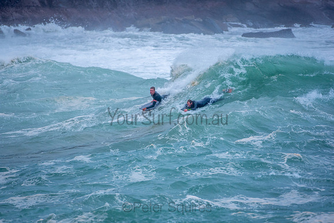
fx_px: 6960
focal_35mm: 750
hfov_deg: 2.7
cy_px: 112
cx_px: 167
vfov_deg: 1.8
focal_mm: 500
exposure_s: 1/640
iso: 320
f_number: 5.6
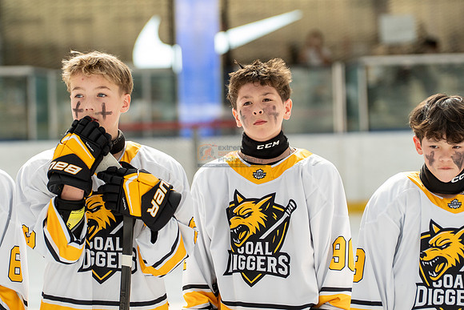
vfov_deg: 8.6
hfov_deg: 12.8
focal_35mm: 160
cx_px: 232
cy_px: 155
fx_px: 2063
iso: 1000
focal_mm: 107
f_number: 2.8
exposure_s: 1/1600
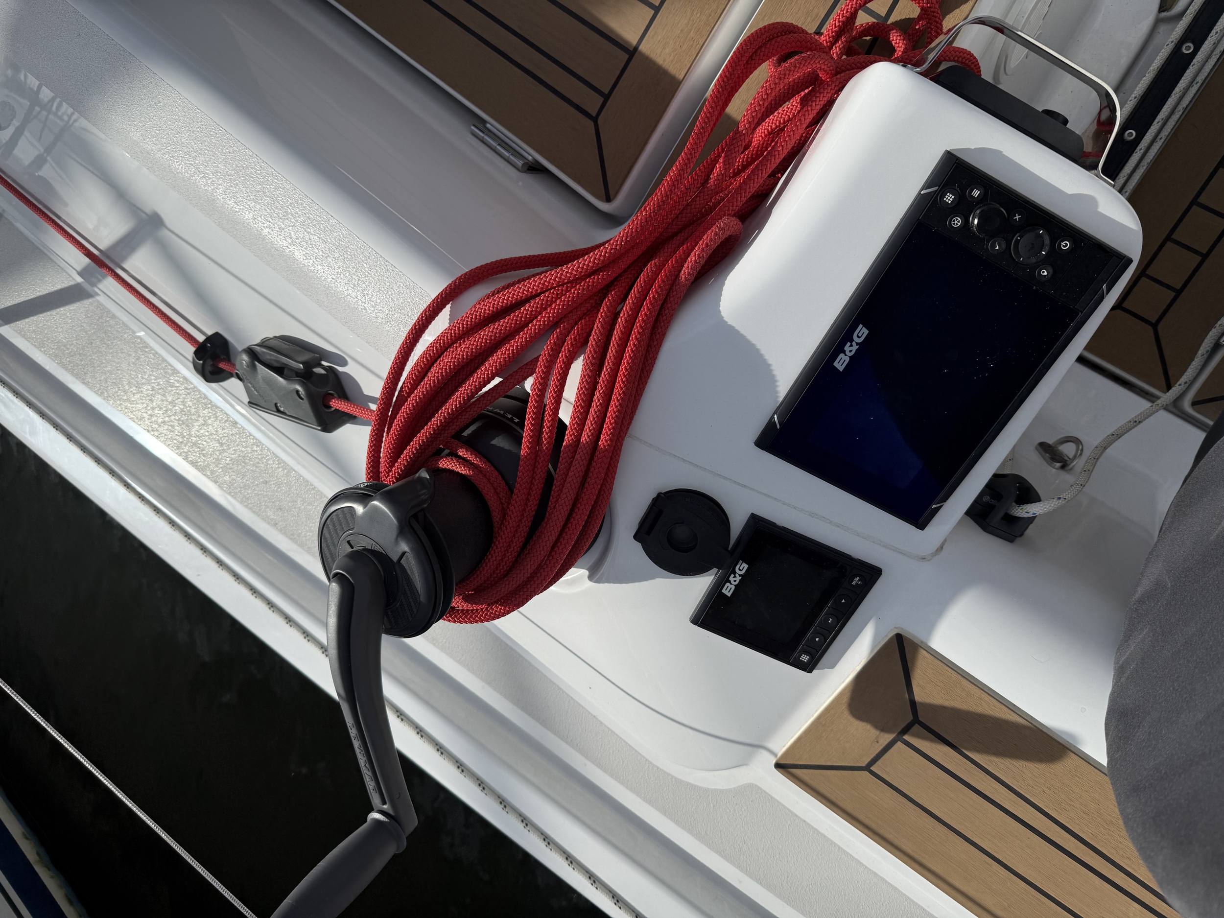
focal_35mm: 24
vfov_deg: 56.8
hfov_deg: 71.6
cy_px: 459
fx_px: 849
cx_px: 612
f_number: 1.78
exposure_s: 1/9091
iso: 80
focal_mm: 6.76
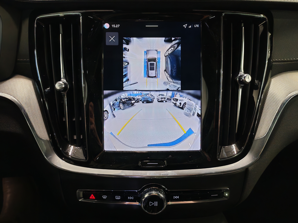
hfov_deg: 56.8
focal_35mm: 32
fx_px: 275
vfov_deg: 44.2
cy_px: 112
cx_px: 149
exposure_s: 1/50
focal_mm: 6.12
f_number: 1.9
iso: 800
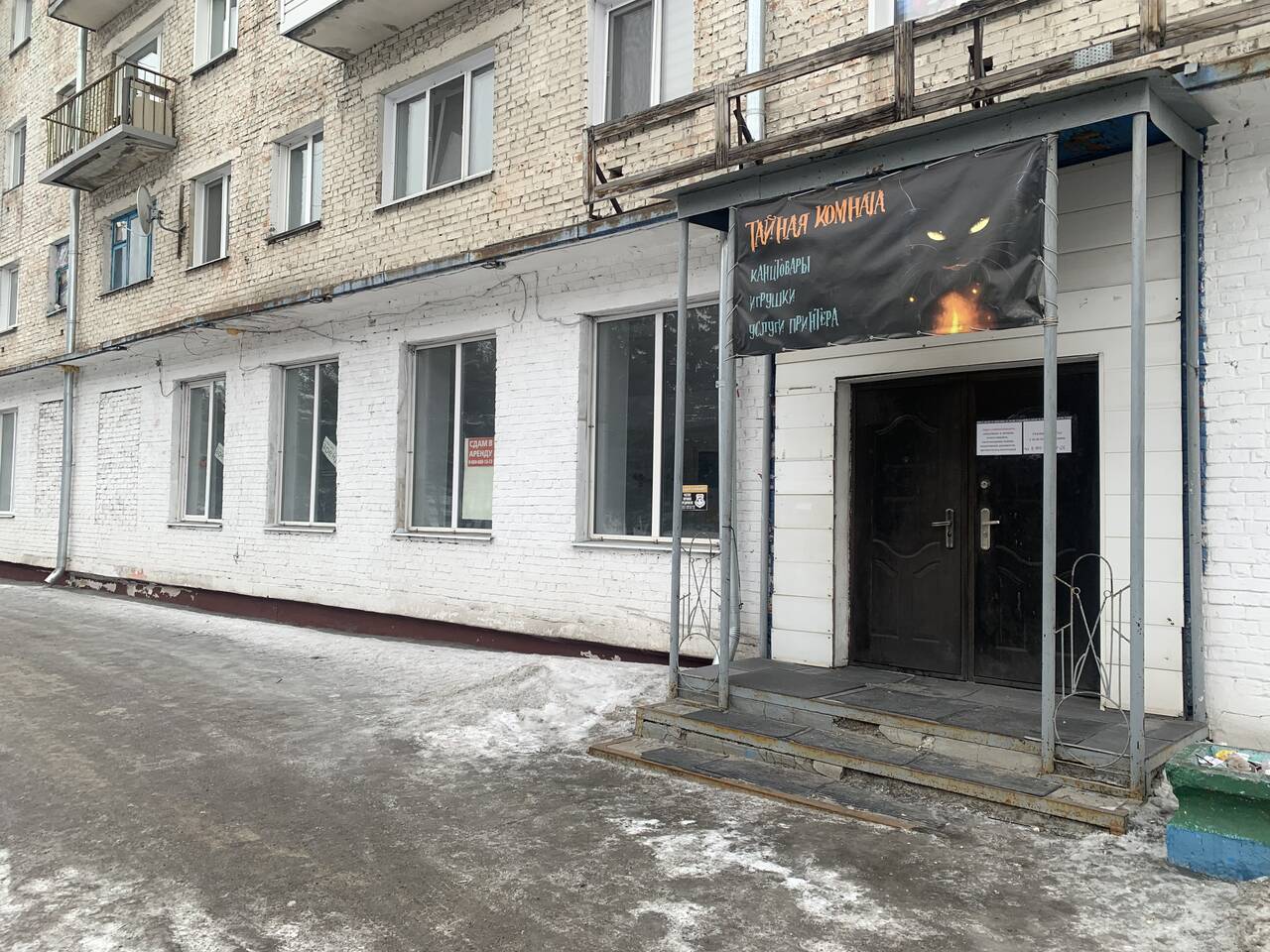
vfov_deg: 53.1
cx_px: 635
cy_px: 476
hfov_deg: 67.3
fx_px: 954
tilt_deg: +3.9
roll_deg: +0.9
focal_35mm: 26
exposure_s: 1/241
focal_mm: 4.25
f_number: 1.8
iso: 25
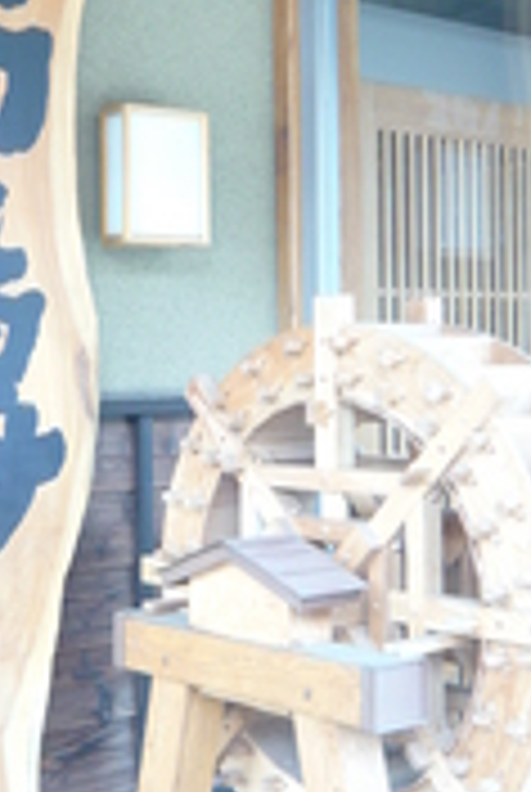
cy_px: 356
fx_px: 1454
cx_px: 207
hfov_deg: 20.7
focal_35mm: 66
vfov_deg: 30.4
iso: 125
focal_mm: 4.6
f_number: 2.8
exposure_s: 1/30
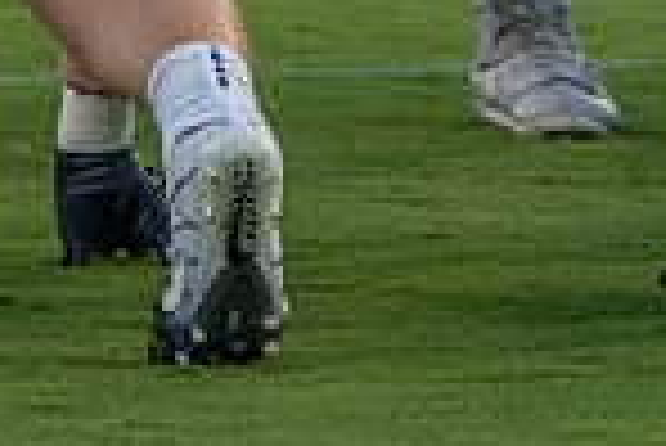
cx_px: 489
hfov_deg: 2.5
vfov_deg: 1.6
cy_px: -535
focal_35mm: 838
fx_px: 15518
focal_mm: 185
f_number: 5.6
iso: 2000
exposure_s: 1/1250
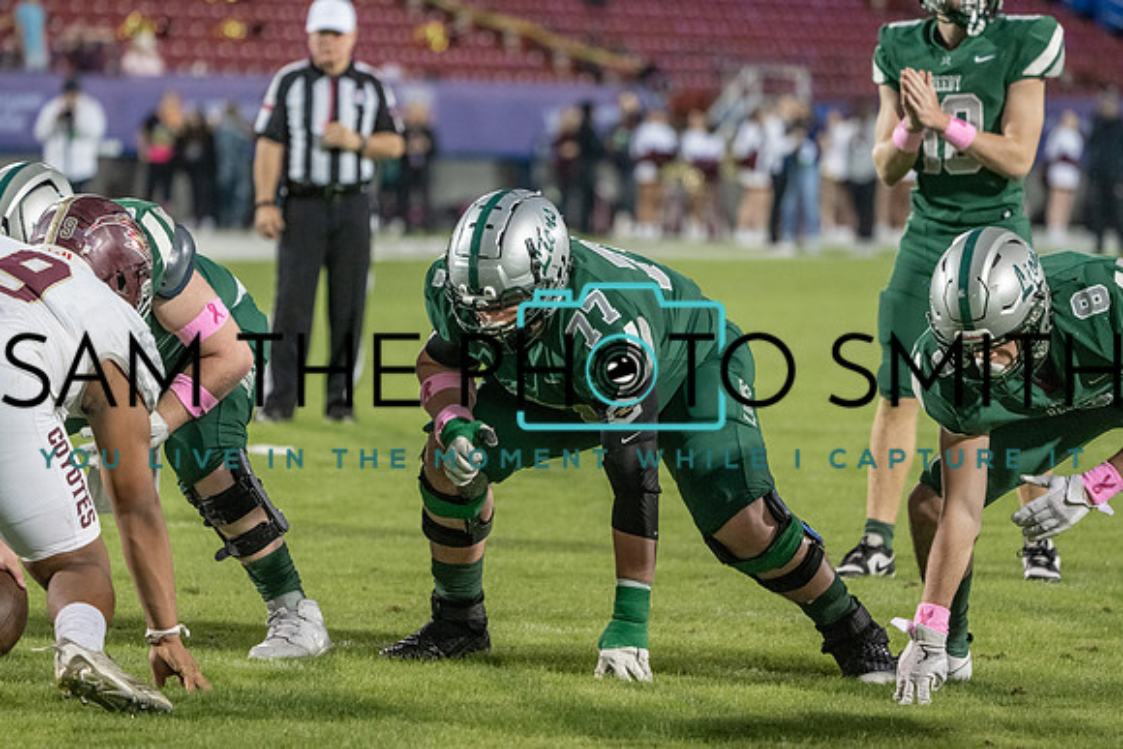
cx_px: 562
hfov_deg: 7.6
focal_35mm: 271
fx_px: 8455
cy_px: 374
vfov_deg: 5.1
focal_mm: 271
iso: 6400
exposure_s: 1/500
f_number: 5.6
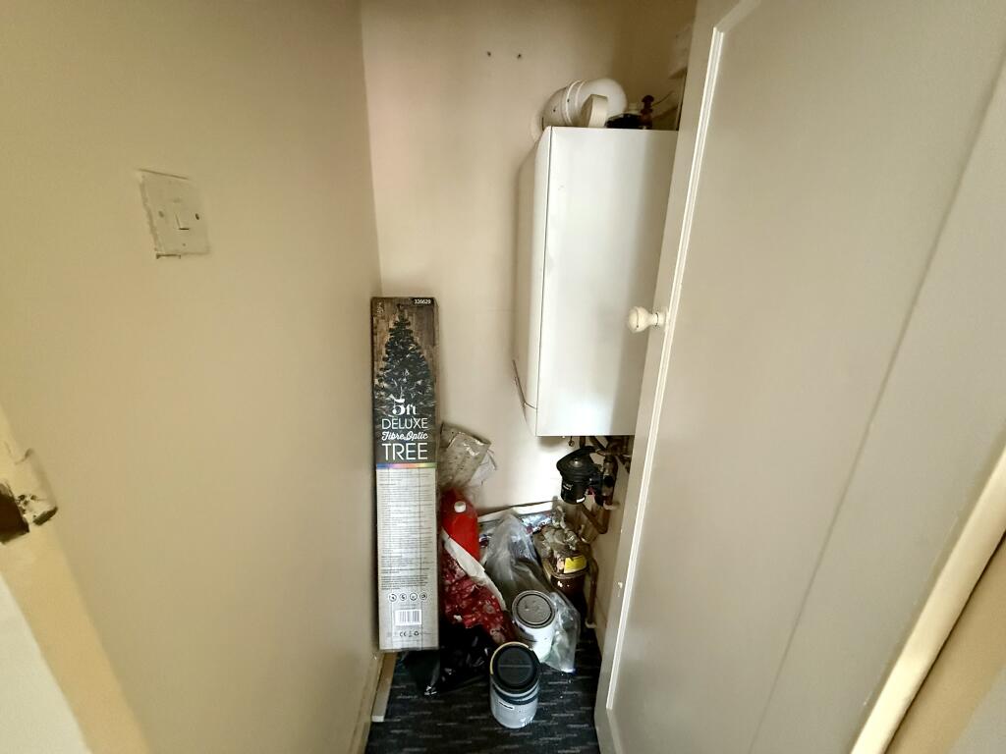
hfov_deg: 102.1
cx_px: 503
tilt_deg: -20.0
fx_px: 407
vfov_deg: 85.7
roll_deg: -1.0
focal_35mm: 14
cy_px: 377
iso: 1250
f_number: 2.2
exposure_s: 1/60
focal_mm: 2.22
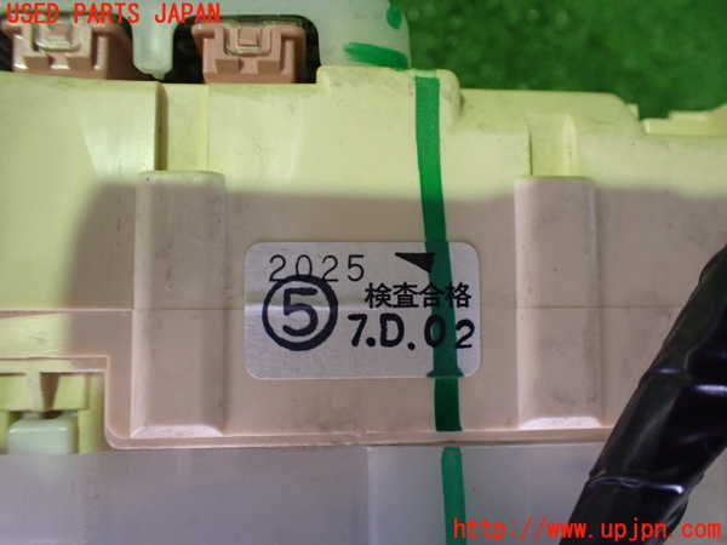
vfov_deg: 46.8
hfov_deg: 60.0
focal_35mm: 30
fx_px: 630
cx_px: 364
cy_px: 272
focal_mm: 5.4
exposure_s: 1/50
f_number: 2.3
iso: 800
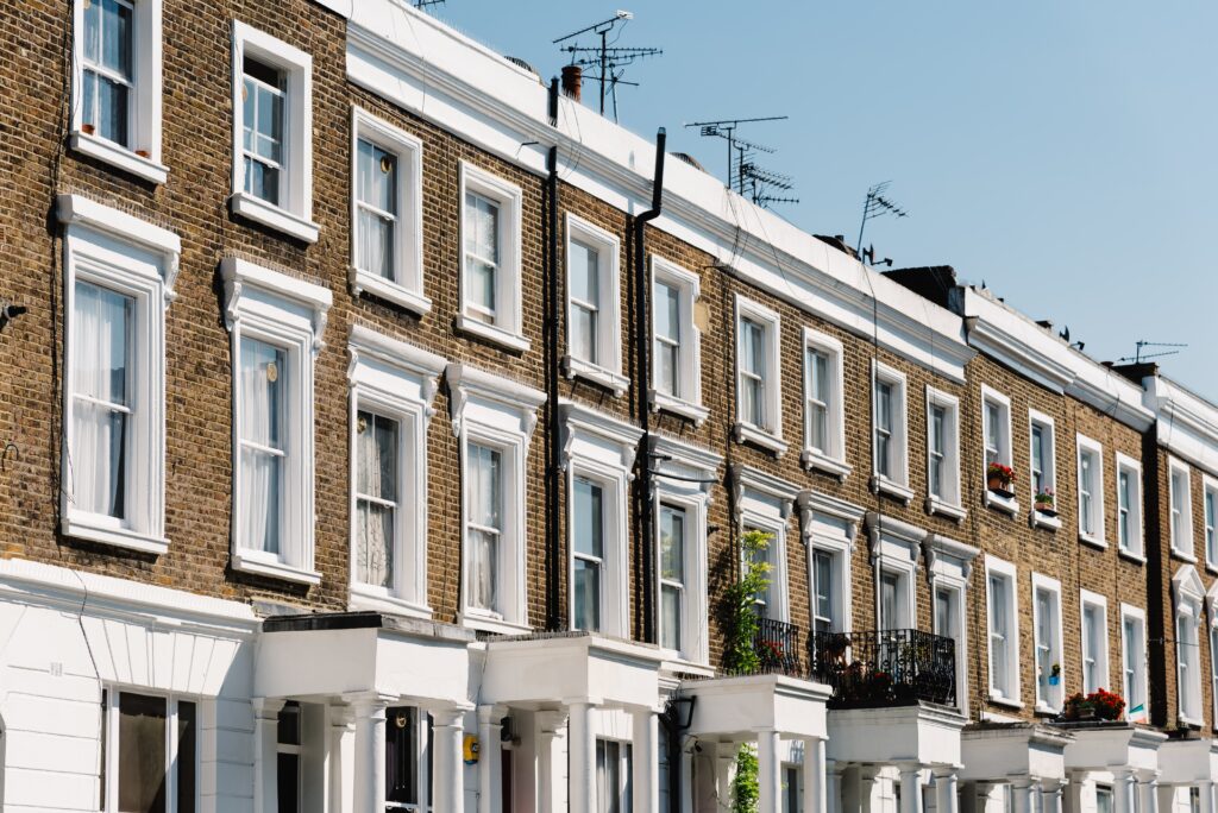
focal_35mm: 95
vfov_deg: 14.4
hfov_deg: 21.4
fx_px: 3216
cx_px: 609
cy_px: 406
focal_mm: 95
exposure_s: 1/500
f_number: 6.3
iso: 100
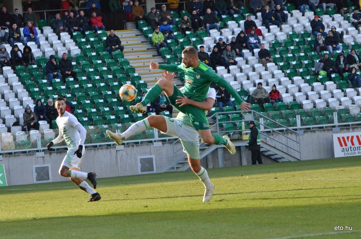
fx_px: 2102
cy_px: 120
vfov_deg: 6.5
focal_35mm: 210
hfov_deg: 9.8
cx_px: 180
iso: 3200
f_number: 7.1
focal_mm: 140
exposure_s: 1/3200
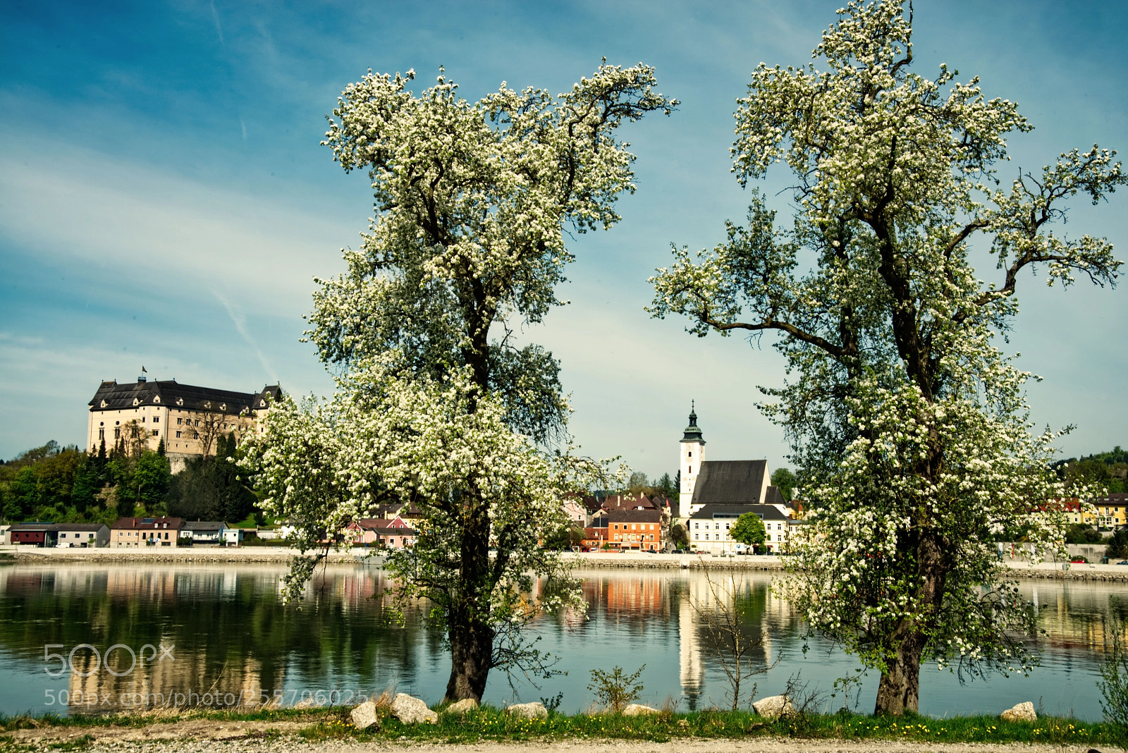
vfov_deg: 33.4
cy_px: 376
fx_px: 1254
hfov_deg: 48.4
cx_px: 564
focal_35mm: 40
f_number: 22
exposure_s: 1/40
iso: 100
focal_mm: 40
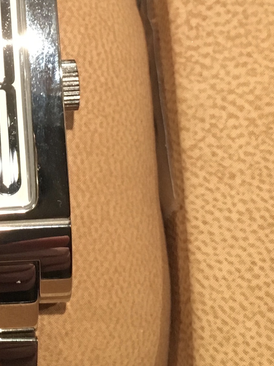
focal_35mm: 103
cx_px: -43
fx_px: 1087
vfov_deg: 18.5
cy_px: -22
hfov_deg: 14.0
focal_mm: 4.15
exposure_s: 1/24
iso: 200
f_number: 2.2
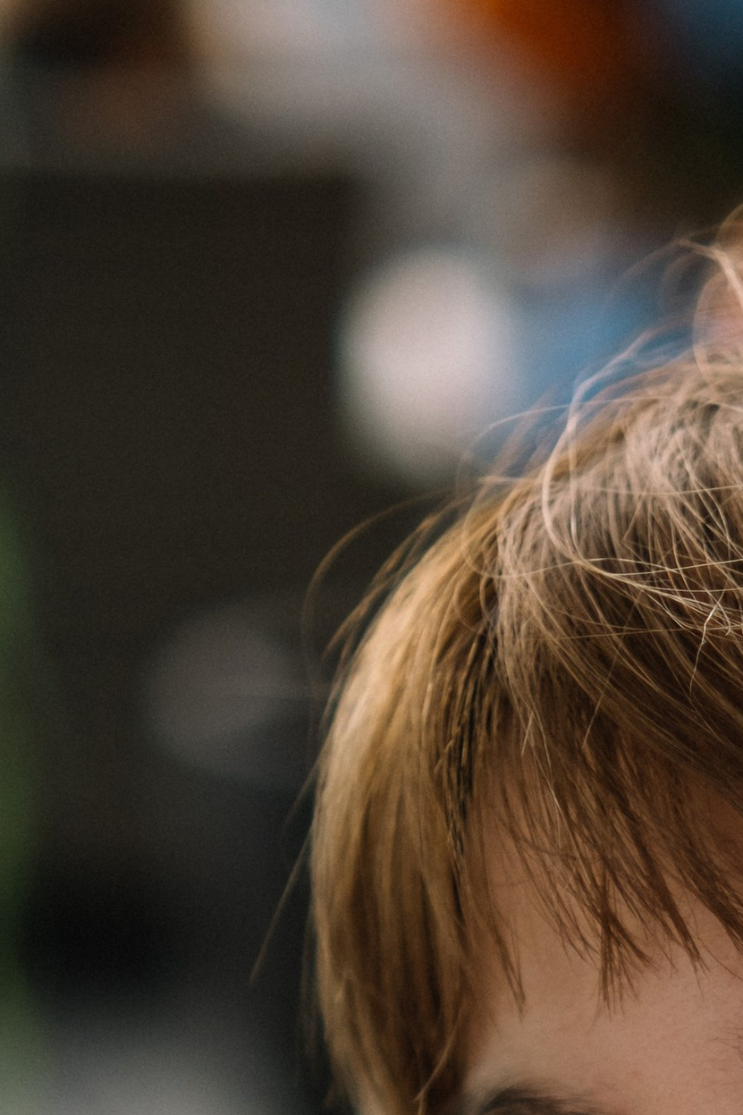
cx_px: 1100
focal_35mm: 154
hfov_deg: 8.7
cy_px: 1525
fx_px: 4769
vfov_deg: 12.8
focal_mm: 33
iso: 200
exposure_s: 1/800
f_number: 1.4
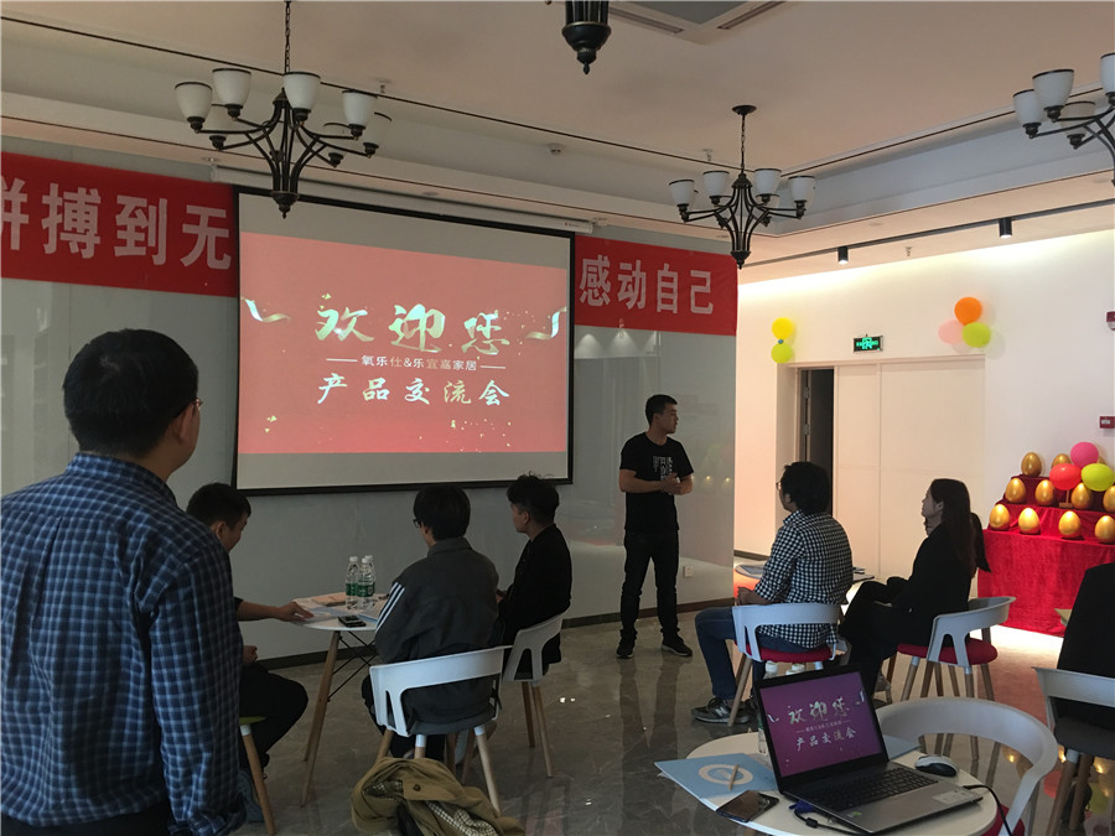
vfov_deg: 48.2
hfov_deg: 61.7
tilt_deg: +0.5
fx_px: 934
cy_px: 418
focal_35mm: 29
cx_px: 558
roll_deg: -1.5
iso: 64
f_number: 2.2
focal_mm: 4.15
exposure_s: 1/17
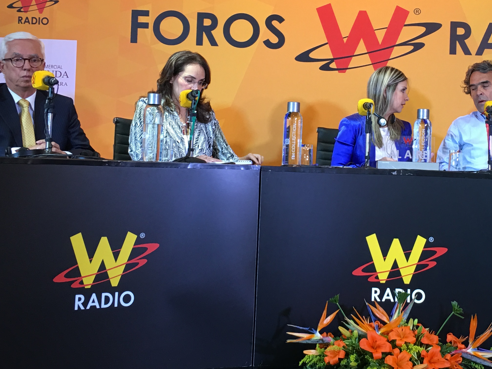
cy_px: 132
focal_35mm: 58
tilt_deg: +3.5
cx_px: 355
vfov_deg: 25.1
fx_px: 824
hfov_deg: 32.7
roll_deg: -2.4
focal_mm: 4.15
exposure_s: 1/15
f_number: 2.2
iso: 32
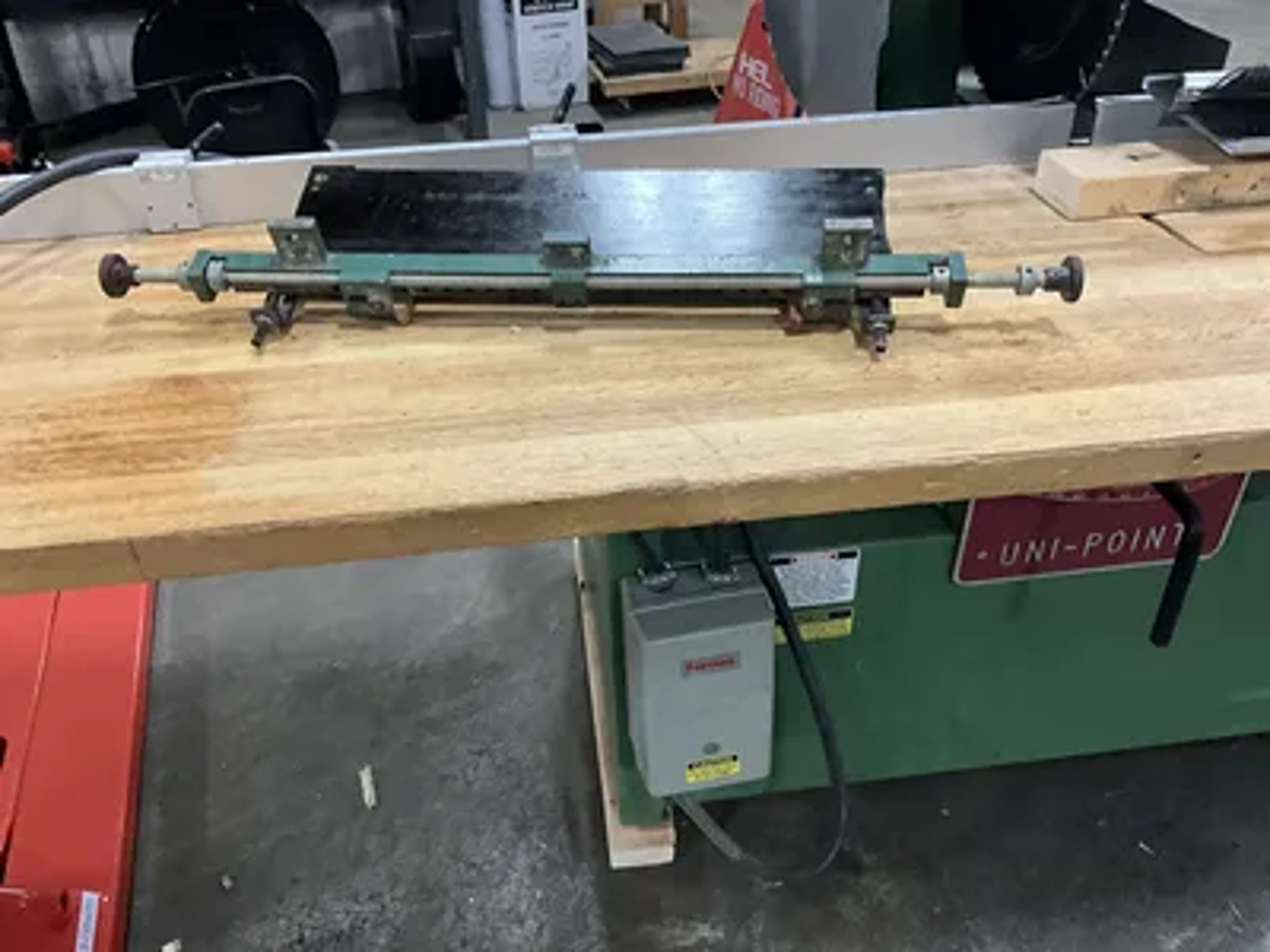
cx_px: 635
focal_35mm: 29
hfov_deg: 61.7
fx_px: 1064
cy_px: 476
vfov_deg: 48.2
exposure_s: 1/55
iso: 320
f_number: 1.8
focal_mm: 3
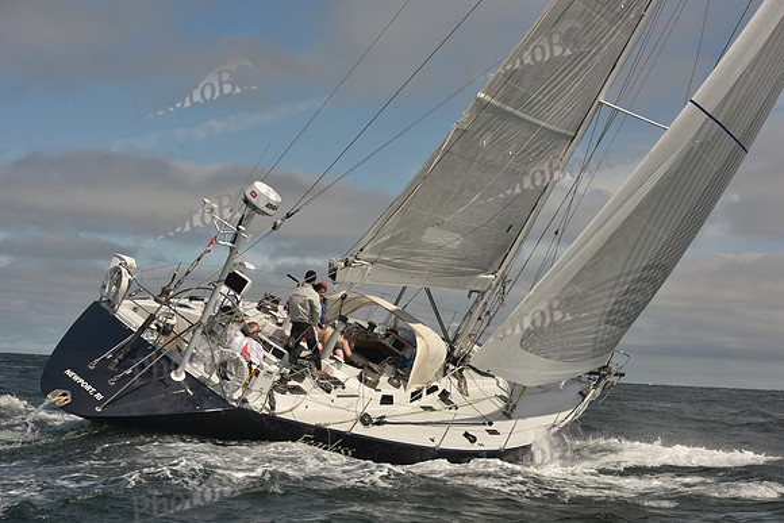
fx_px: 1525
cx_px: 392
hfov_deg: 28.8
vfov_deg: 19.5
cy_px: 262
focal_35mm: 70
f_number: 8
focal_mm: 70
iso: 320
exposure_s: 1/1000
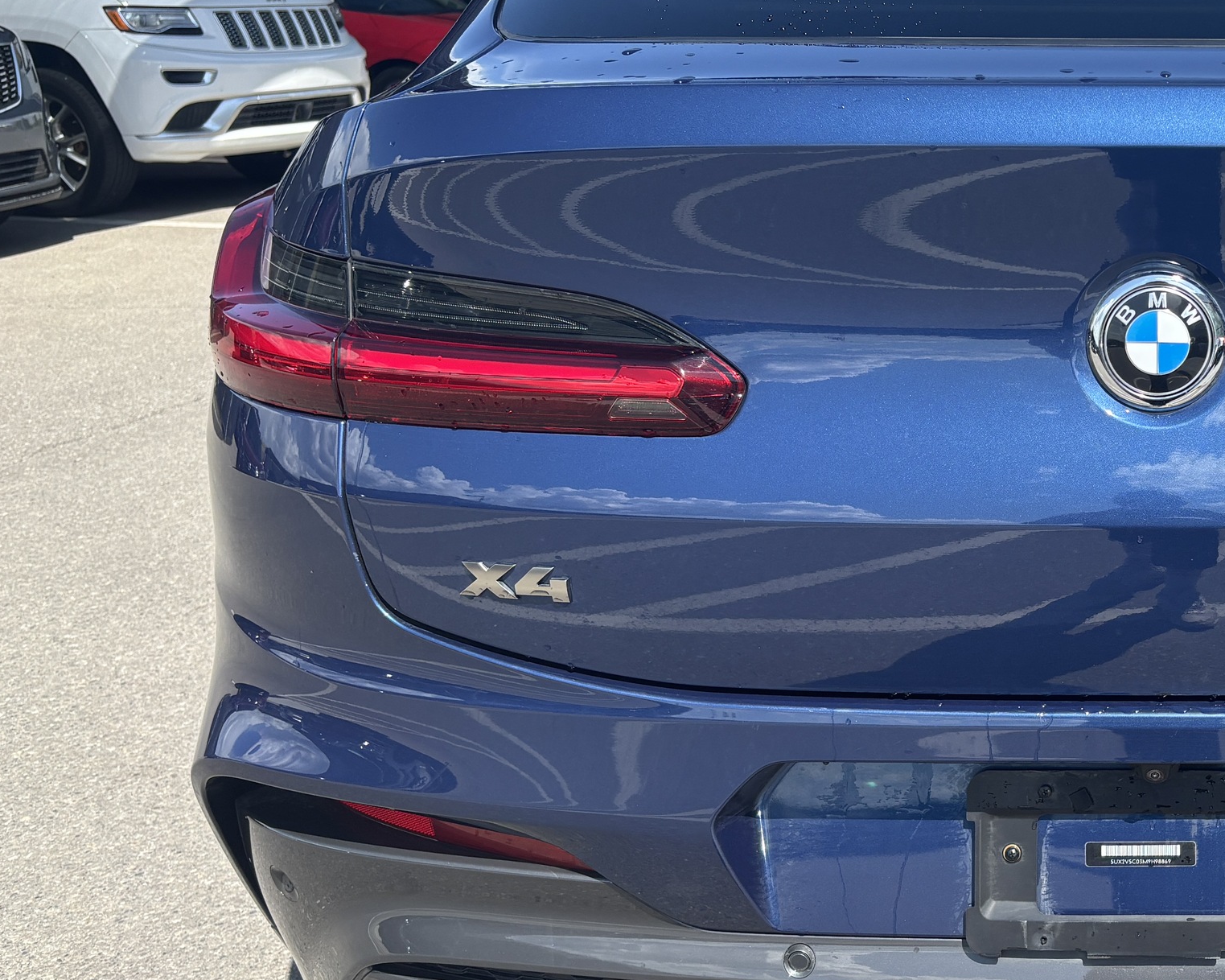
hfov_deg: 35.9
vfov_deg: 31.4
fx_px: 1740
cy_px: 451
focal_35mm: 48
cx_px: 1150
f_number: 1.6
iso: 50
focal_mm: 5.96
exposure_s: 1/1418
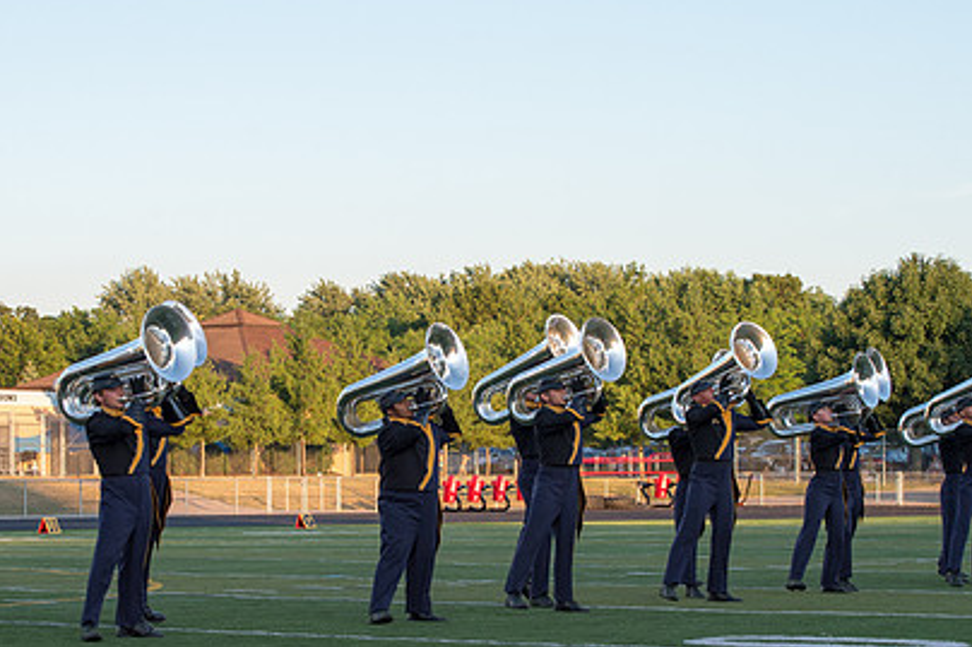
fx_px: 3104
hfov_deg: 17.8
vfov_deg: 11.9
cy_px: 430
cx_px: 446
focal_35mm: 115
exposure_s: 1/320
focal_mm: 70
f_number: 9
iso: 640
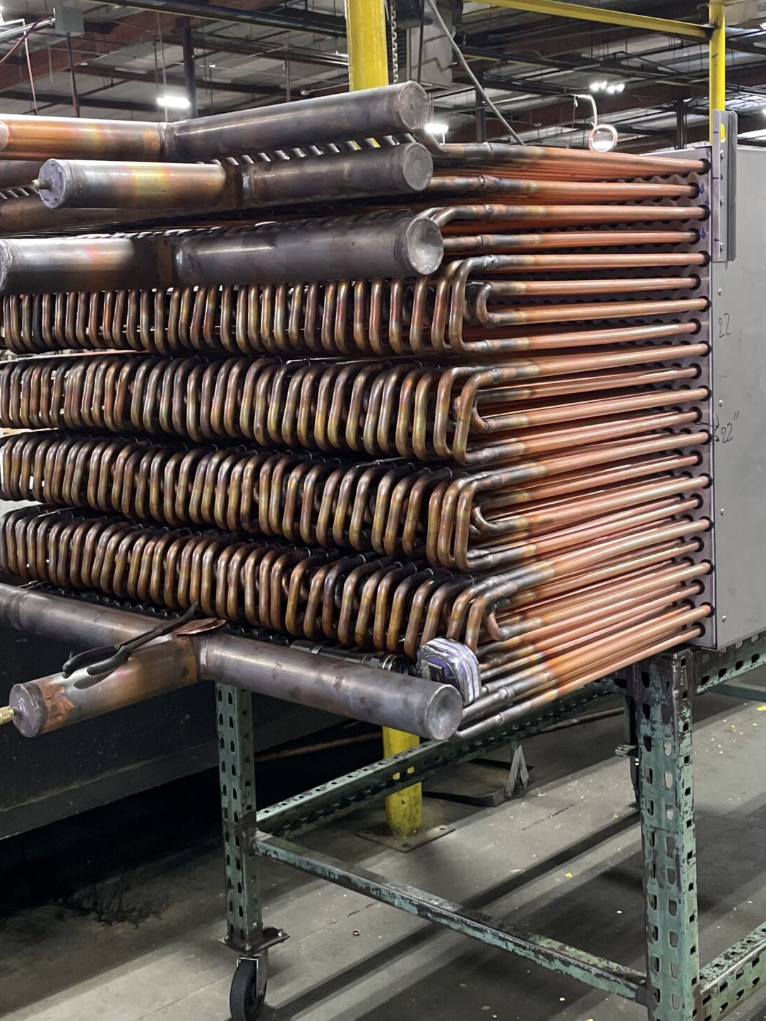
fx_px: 1357
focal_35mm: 46
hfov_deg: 31.5
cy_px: 469
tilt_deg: -5.6
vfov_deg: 41.2
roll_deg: +2.4
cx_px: 421
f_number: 1.6
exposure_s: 1/60
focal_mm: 4.2
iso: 200
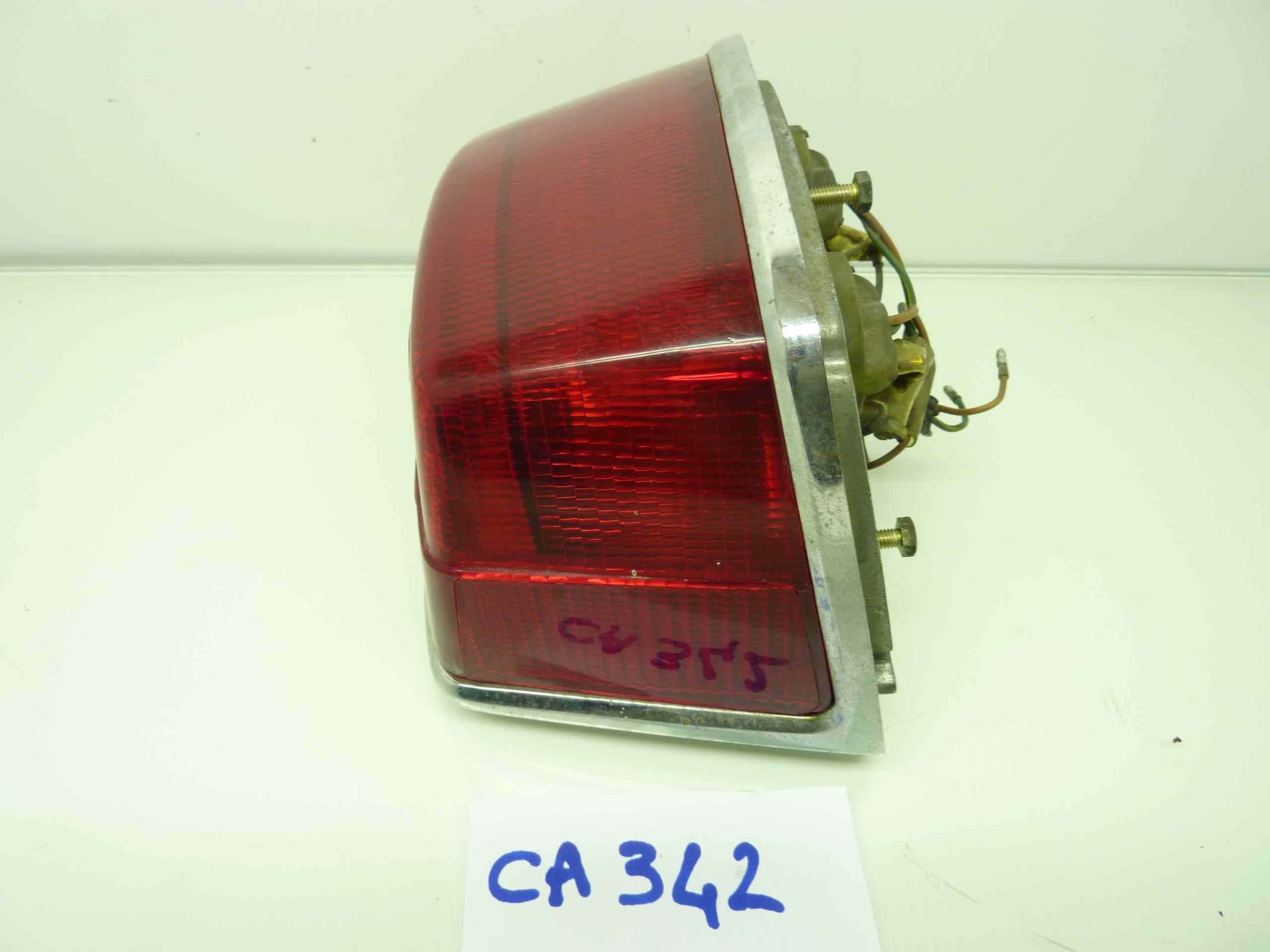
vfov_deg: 54.9
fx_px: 917
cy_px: 476
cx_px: 635
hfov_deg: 69.4
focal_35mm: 25
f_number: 3.3
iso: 80
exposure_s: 1/20
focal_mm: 4.1
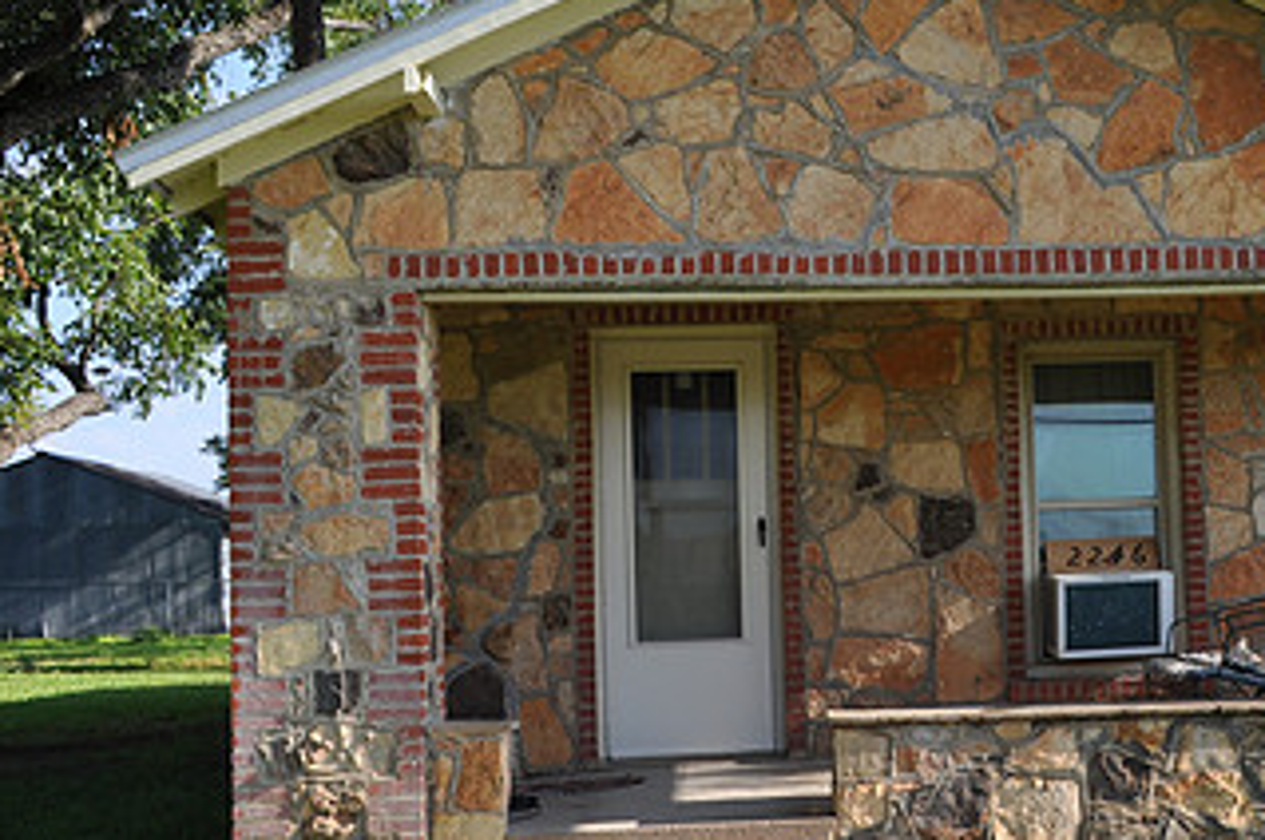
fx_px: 2106
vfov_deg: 22.6
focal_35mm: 60
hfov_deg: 32.3
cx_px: 1047
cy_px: 481
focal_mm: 22
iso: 200
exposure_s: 1/200
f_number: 7.1
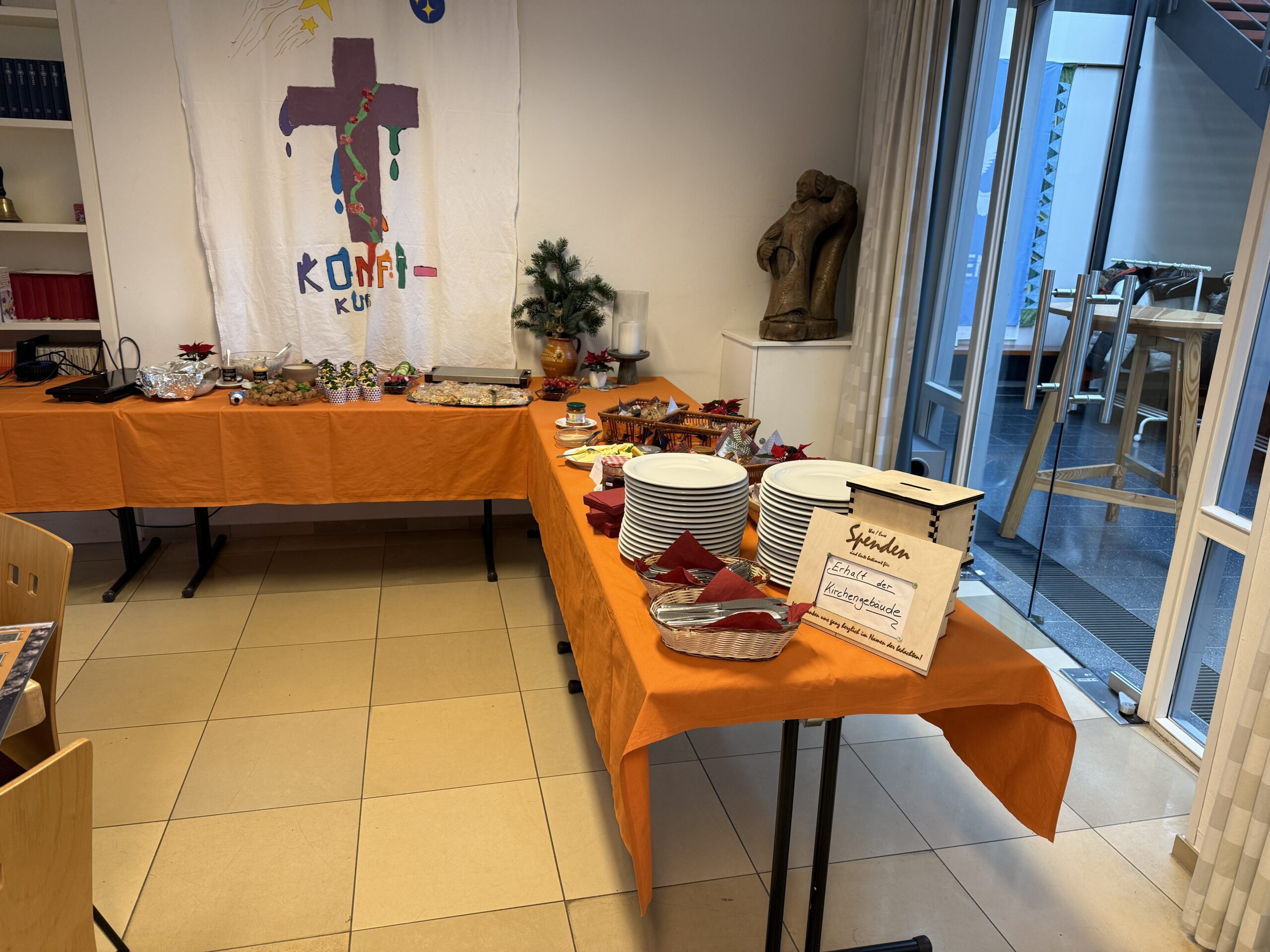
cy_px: 476
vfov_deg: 56.8
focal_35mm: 24
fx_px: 881
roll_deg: -2.1
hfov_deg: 71.6
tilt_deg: -16.8
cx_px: 635
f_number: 1.78
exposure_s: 1/50
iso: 160
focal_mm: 6.76
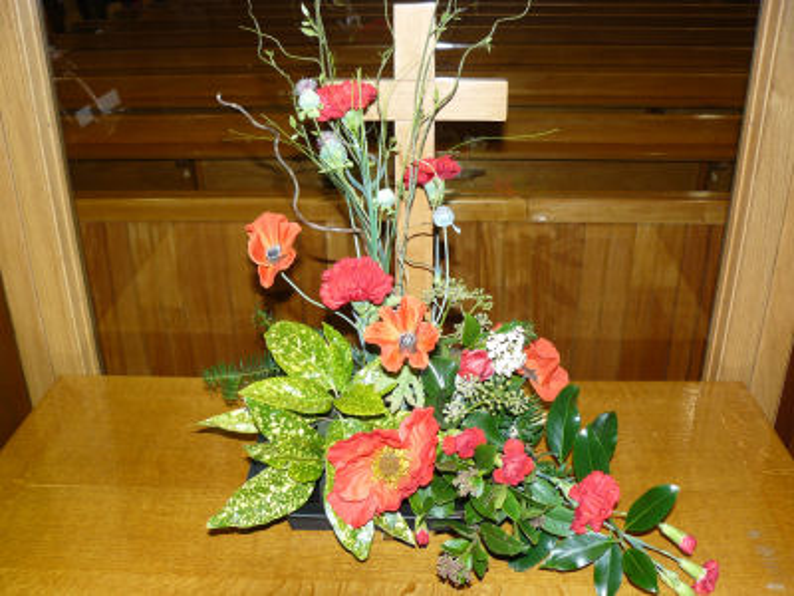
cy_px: 298
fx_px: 826
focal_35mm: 36
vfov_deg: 39.7
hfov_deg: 51.4
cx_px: 397
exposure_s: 1/25
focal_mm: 6
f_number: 2.8
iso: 100
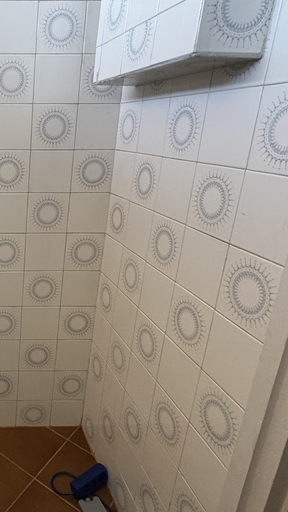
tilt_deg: -15.6
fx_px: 380
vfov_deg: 67.9
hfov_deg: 34.7
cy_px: 245
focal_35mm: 28
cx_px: -41
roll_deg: -0.2
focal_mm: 2.22
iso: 200
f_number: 2.2
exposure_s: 1/99
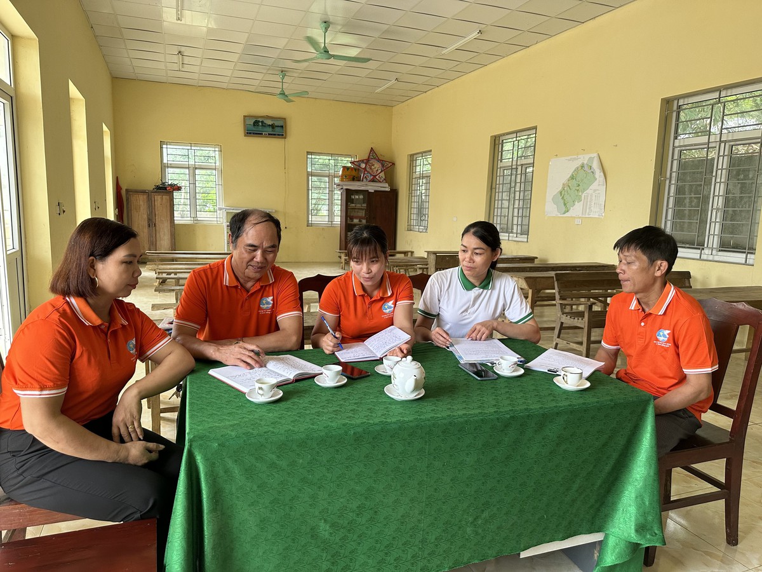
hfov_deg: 71.6
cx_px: 381
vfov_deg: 56.8
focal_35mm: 24
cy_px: 286
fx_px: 528
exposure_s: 1/121
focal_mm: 6.86
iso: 160
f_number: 1.78
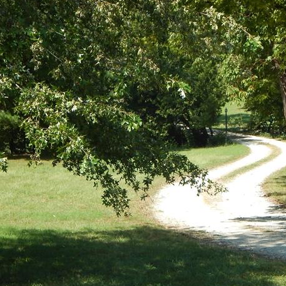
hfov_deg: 16.2
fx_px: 1000
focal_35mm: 107
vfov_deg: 16.3
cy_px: 162
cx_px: 210
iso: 125
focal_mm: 9.7
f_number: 3.8
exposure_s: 1/500
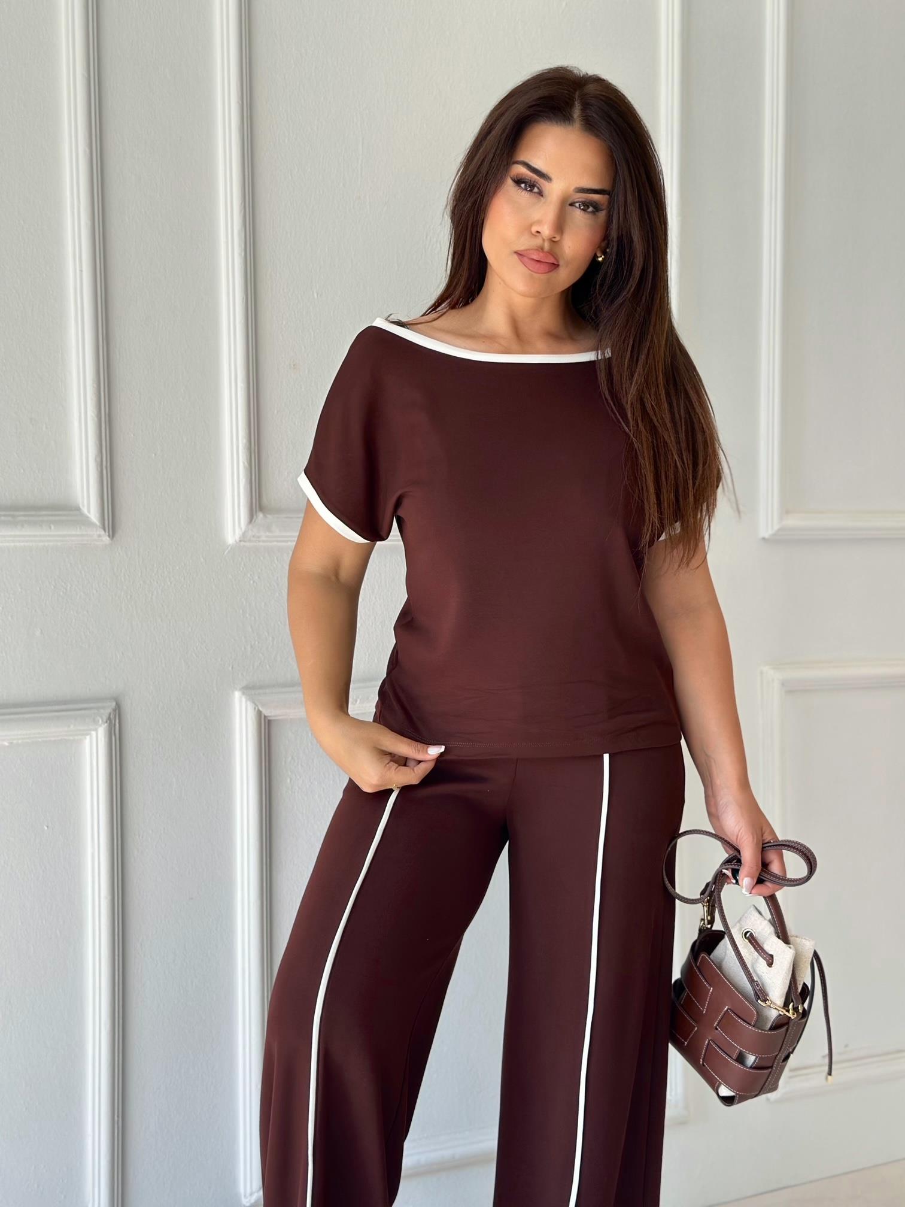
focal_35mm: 48
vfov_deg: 39.7
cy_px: 604
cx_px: 452
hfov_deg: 30.3
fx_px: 1673
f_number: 1.78
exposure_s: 1/452
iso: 80
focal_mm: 6.86
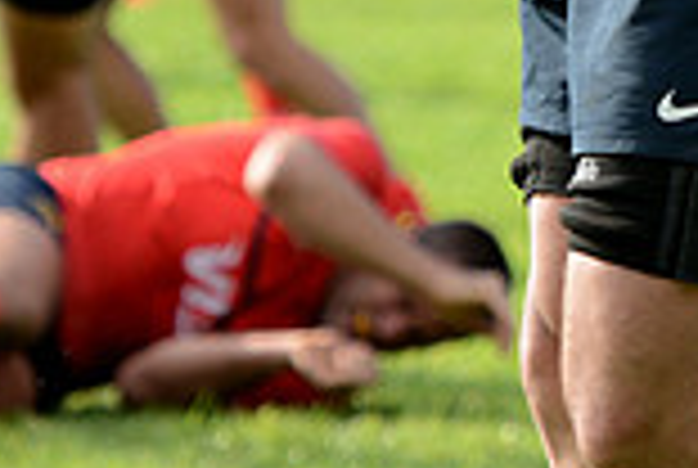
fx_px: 12685
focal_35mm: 653
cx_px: 585
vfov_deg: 2.1
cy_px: -290
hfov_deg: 3.2
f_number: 4
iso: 400
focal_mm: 175
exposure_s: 1/640
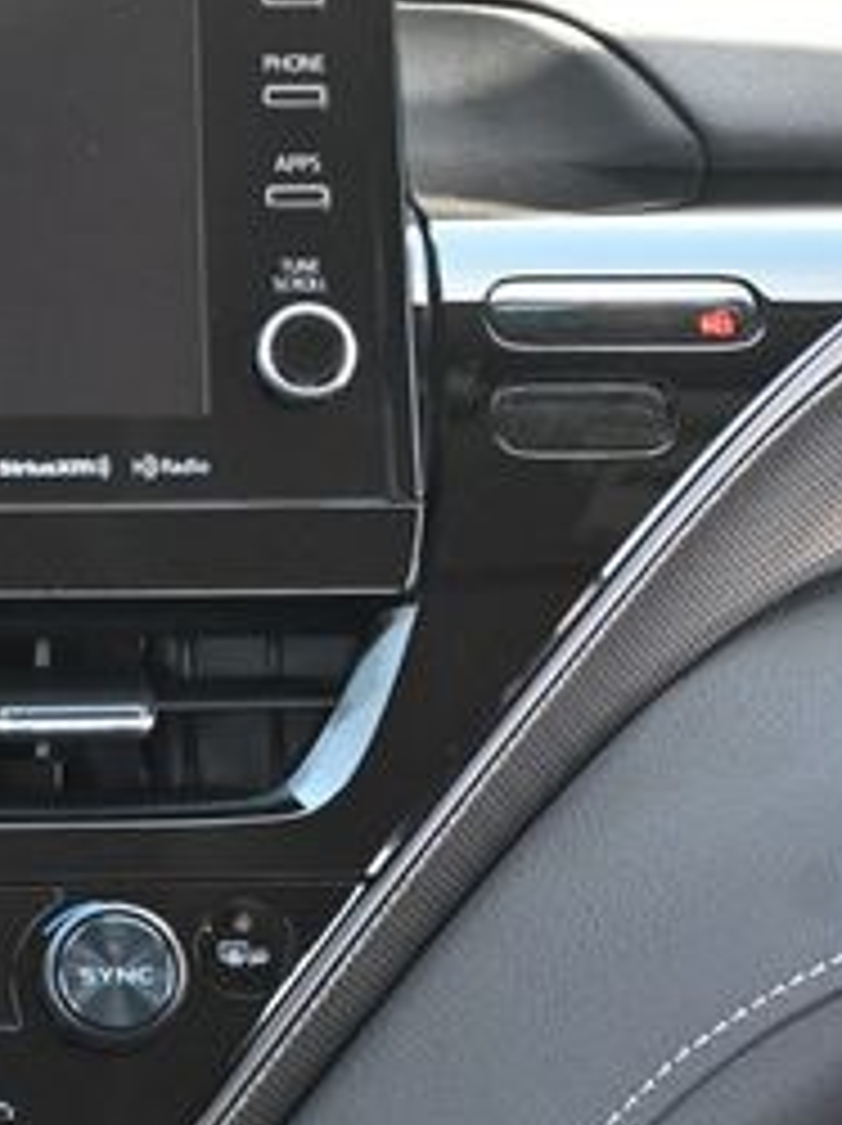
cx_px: -257
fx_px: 5036
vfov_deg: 12.8
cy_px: 508
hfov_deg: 9.4
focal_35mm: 155
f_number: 5.6
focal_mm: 42
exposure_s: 1/125
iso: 2200
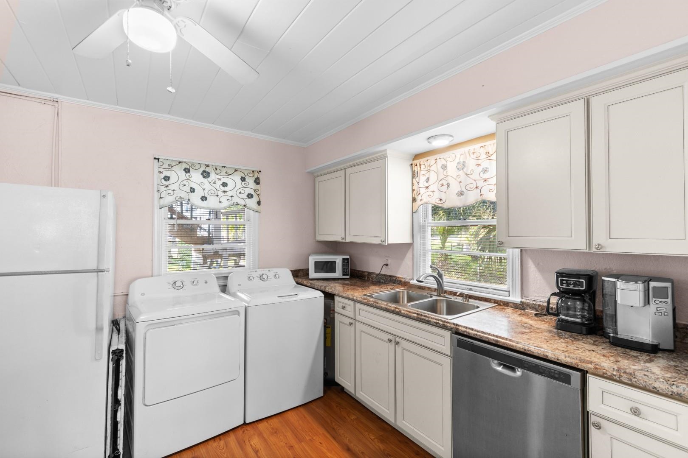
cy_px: 229
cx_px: 344
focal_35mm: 15
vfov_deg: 77.3
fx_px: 287
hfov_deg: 100.4
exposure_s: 1/3
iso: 100
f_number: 4.5
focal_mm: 10
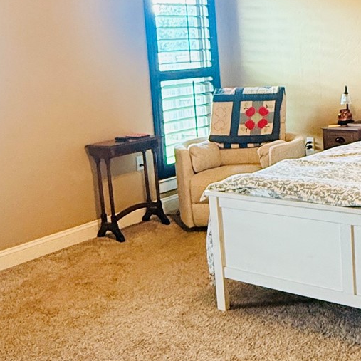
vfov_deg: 33.7
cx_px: 301
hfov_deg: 32.8
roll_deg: +3.1
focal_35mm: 50
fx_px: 590
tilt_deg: -5.3
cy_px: 116
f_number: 2.2
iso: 500
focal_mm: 2.22
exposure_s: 1/120
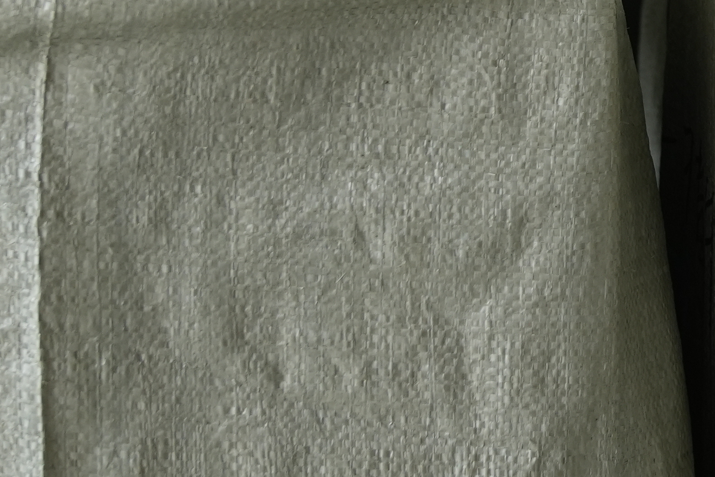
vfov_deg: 7.8
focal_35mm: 173
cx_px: 1085
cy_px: -276
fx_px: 3435
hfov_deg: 11.4
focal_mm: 39
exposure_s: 1/125
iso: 500
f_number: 3.5
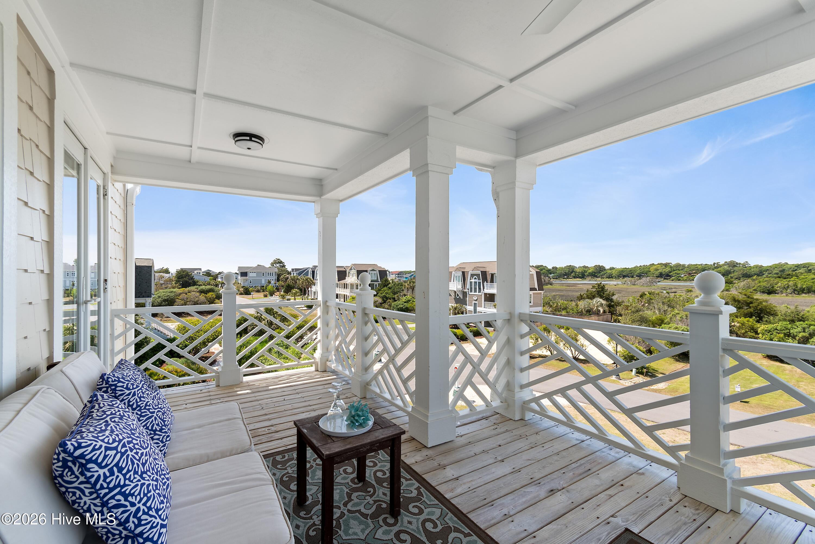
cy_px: 272
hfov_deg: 100.4
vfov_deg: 77.3
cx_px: 408
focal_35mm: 15
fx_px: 340
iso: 100
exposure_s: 1/125
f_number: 5.6
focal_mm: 10
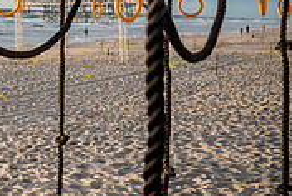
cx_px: -139
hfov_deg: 21.7
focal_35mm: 79
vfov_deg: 16.8
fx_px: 642
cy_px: -22
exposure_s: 1/1000
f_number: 2.8
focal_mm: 24
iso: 500
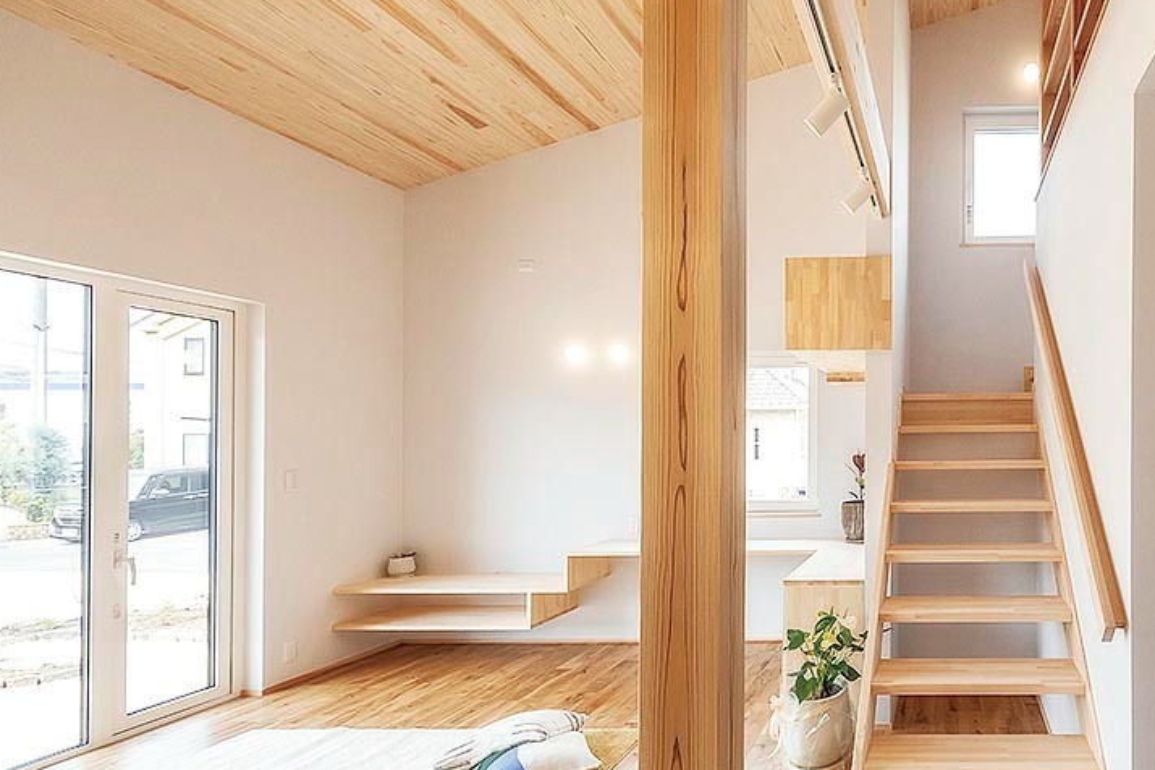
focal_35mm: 19
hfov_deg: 80.3
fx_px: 610
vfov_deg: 64.3
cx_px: 864
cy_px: 436
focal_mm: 8
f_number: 5.6
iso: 500
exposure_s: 1/60
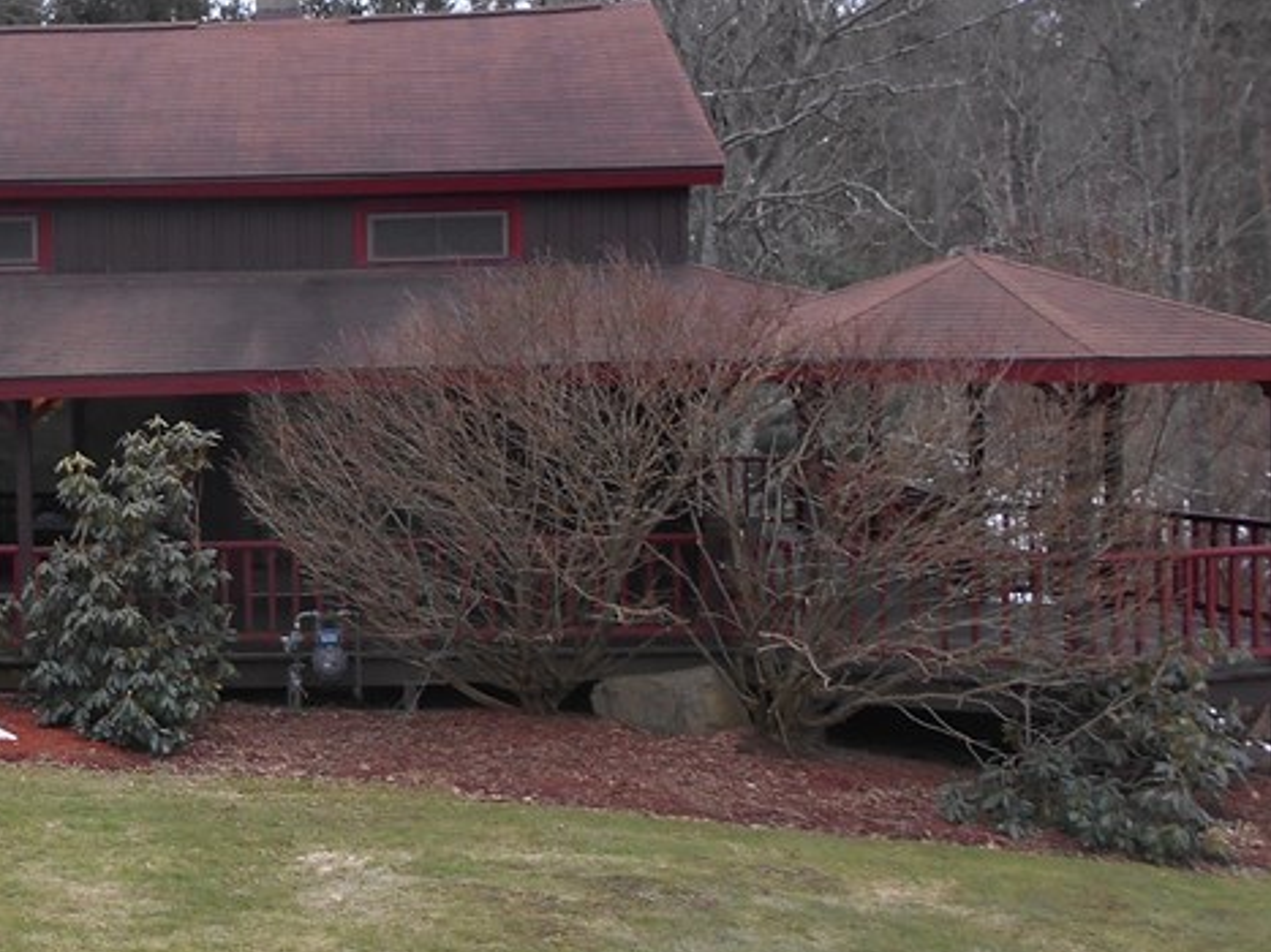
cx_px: 106
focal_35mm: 57
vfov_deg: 25.6
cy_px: 343
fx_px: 2092
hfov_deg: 32.0
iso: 80
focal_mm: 4.6
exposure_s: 1/80
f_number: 3.2
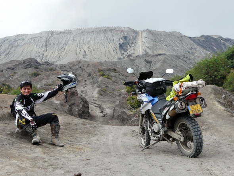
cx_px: 117
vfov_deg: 22.6
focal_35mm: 65
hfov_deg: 29.8
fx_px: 440
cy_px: 88
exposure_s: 1/250
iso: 100
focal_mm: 8.3
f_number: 4.5
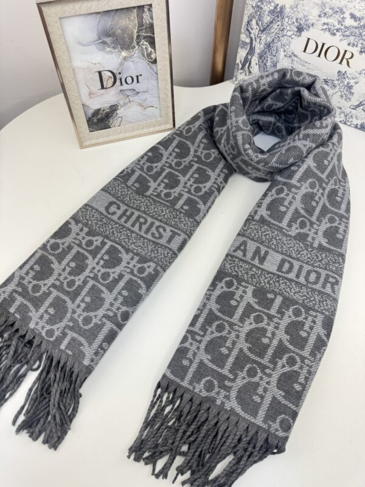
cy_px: 244
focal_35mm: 24
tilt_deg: -61.0
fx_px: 337
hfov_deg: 56.8
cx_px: 182
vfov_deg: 71.6
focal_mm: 6.76
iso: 64
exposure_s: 1/240
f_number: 1.78
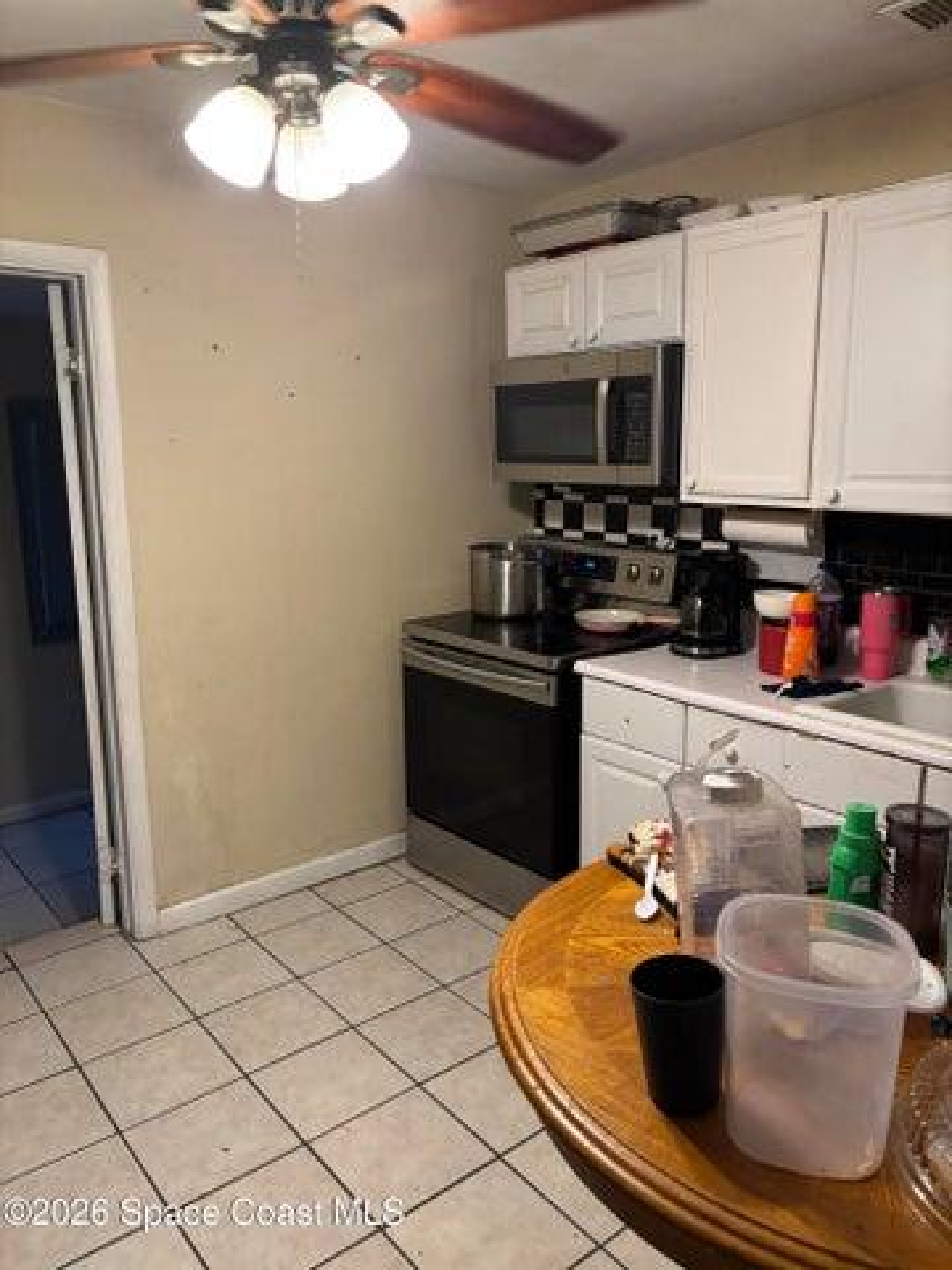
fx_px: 953
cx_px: 476
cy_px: 635
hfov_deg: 53.1
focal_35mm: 26
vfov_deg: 67.3
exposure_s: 1/60
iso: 320
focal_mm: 5.96
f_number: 1.6
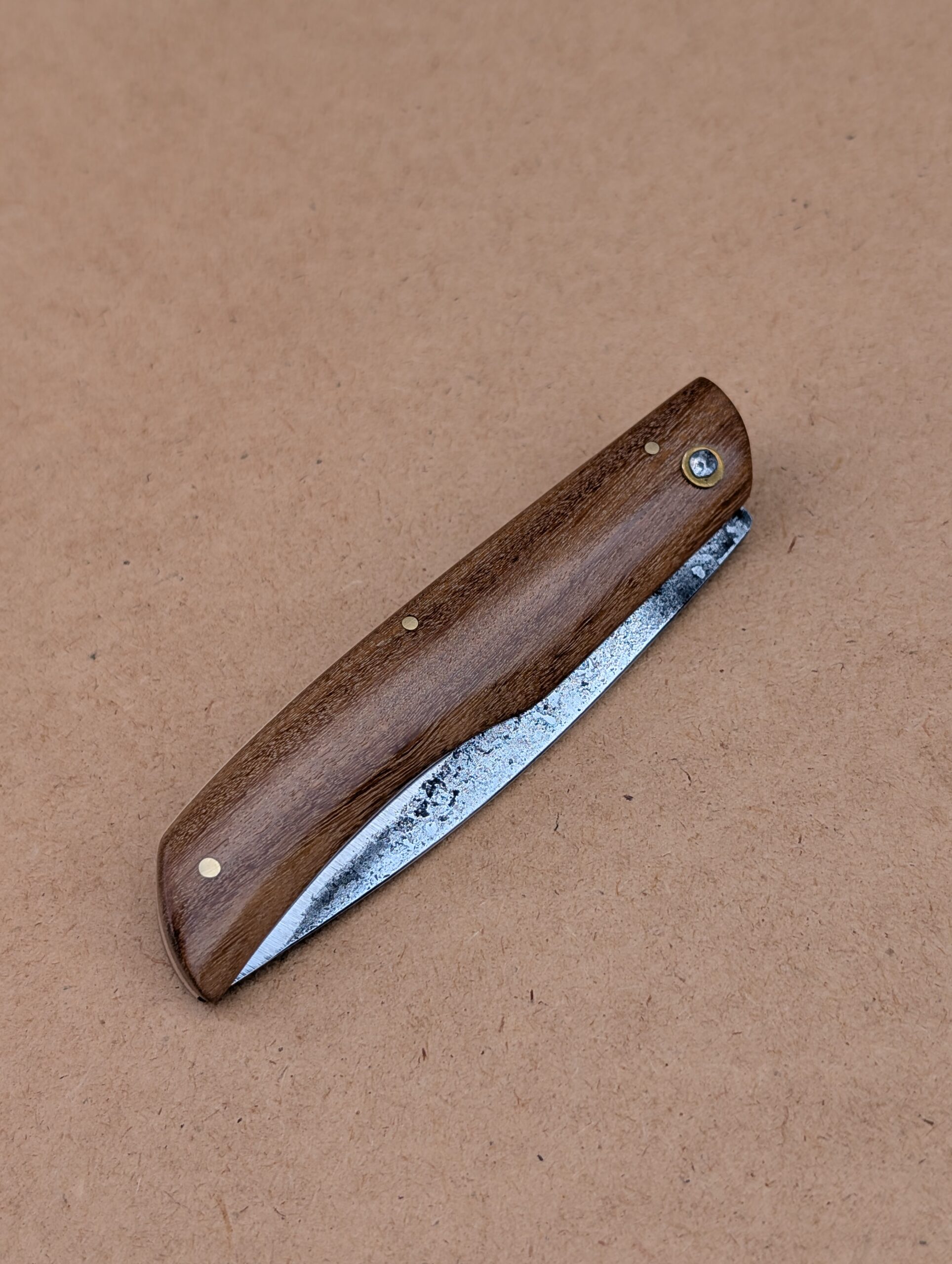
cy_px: 632
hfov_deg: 29.8
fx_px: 1792
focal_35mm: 49
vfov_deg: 38.9
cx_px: 476
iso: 18
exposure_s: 1/459
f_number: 1.68
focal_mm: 6.9
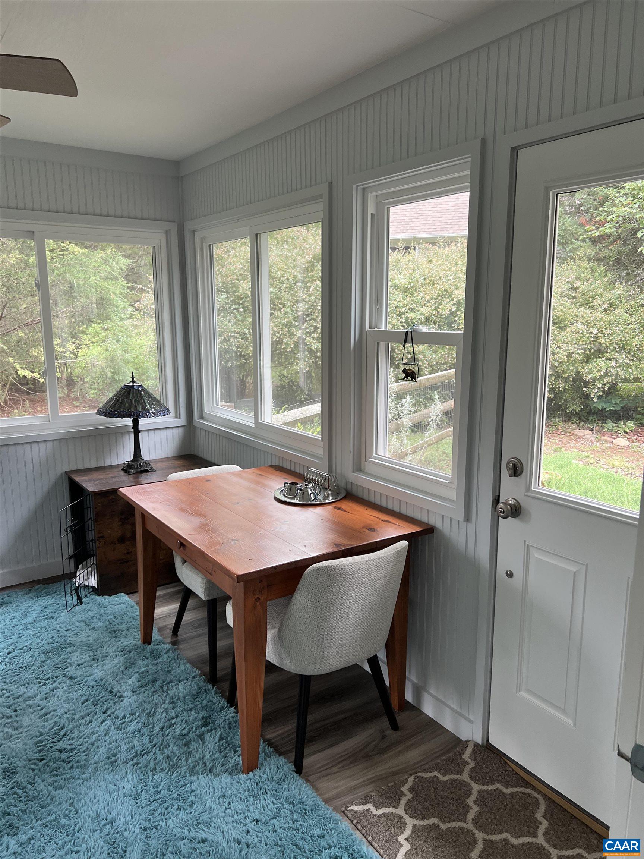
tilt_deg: -8.9
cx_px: 322
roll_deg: +1.0
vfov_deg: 67.3
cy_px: 430
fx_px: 645
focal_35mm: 26
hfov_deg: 53.1
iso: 125
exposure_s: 1/120
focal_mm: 5.7
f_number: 1.5
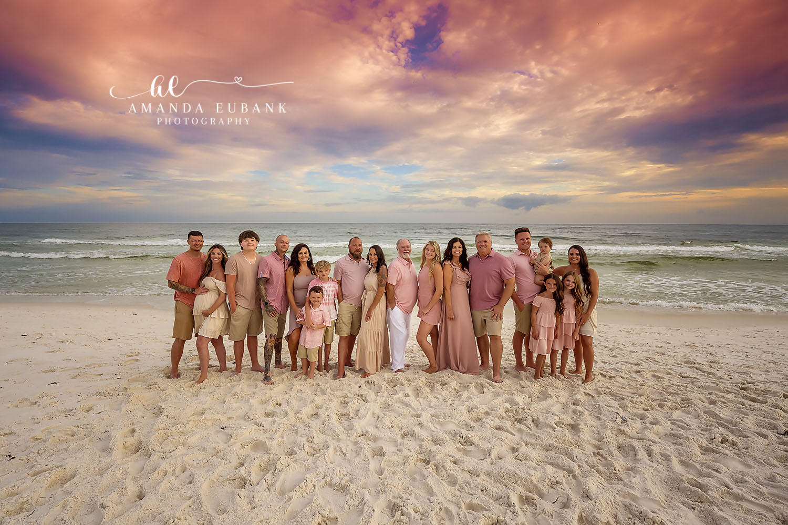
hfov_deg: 98.6
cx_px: 394
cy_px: 262
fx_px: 339
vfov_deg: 75.5
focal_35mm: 16
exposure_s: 1/1600
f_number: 6.3
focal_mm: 15.5
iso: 500
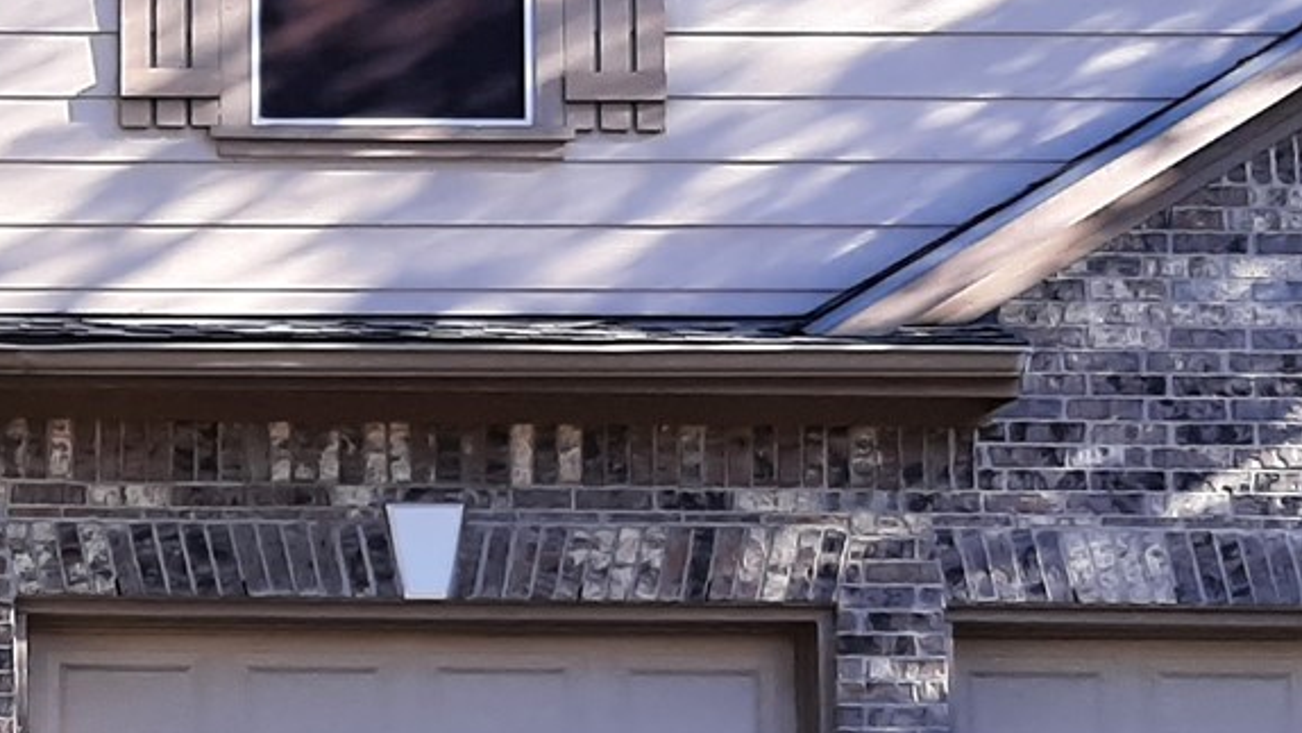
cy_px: 633
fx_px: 3487
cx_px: -93
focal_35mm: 101
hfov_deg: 20.3
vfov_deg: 11.9
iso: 40
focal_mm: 3.93
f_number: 1.7
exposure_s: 1/673
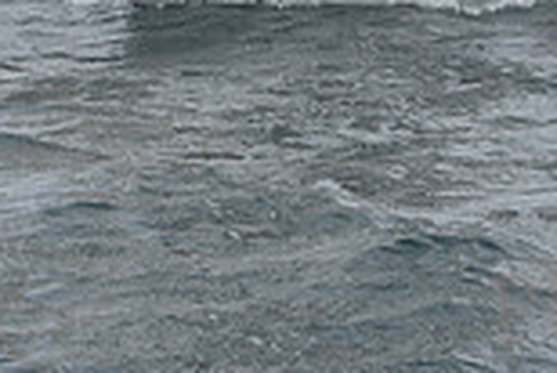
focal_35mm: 263
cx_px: 304
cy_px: -252
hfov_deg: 7.8
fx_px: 4073
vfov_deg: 5.2
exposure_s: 1/800
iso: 250
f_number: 11
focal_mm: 70
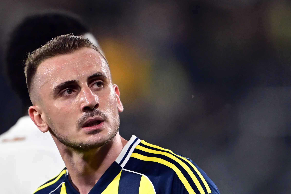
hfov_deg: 1.9
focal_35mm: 1097
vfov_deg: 1.3
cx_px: 139
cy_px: 235
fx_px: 8866
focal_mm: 400
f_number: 3.2
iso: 3200
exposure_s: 1/2500
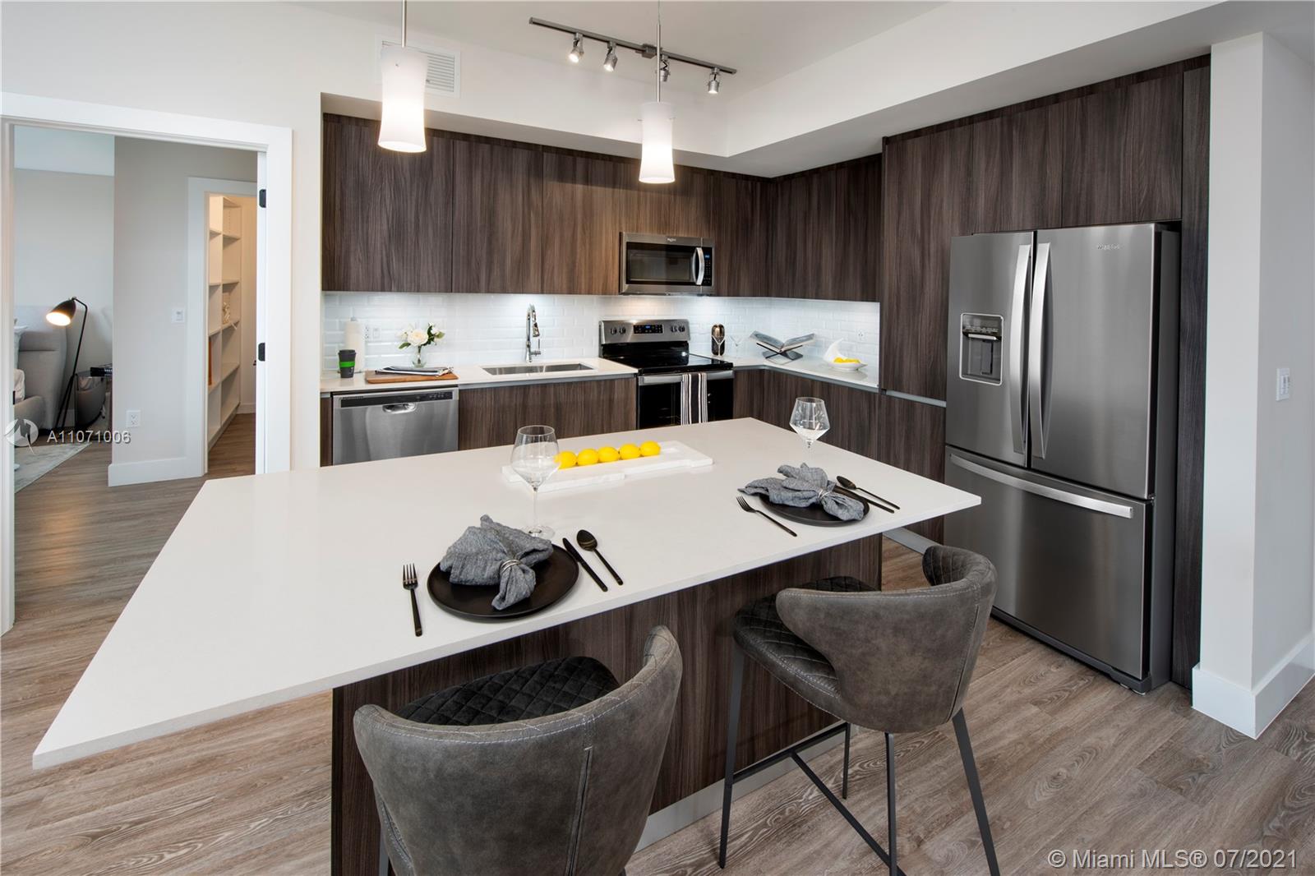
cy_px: 438
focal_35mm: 14
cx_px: 658
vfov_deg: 81.2
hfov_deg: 104.3
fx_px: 511
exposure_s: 1
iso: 125
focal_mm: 14
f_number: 18
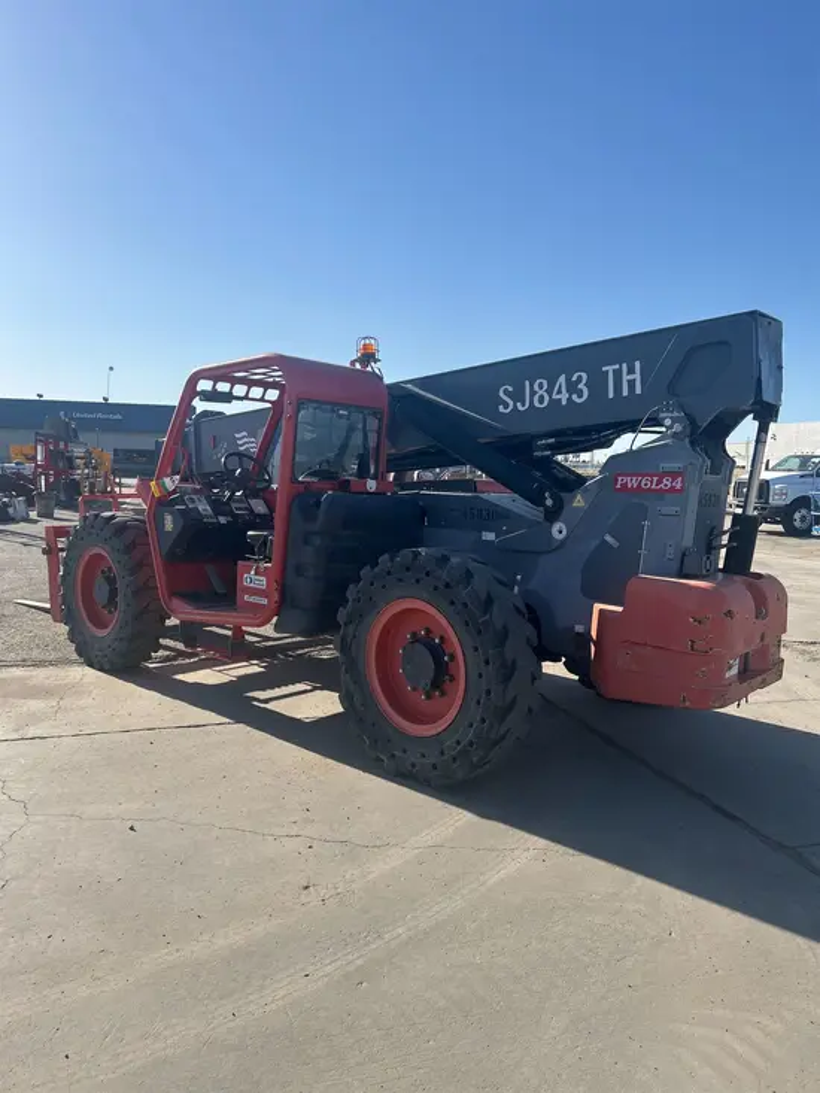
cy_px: 546
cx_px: 410
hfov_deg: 53.1
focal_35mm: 26
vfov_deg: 67.3
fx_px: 821
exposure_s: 1/4115
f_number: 1.5
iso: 50
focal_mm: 5.7
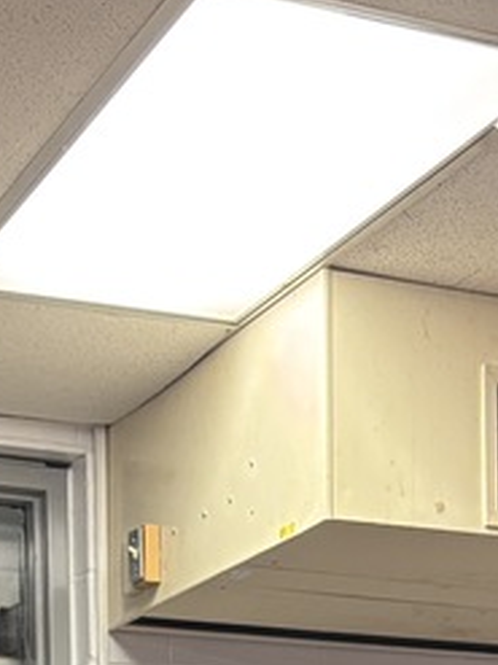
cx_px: 261
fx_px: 2073
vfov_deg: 15.5
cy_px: 1214
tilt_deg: -5.6
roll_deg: +0.5
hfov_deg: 13.7
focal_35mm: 108
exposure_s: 1/60
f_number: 1.6
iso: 160
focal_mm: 5.96
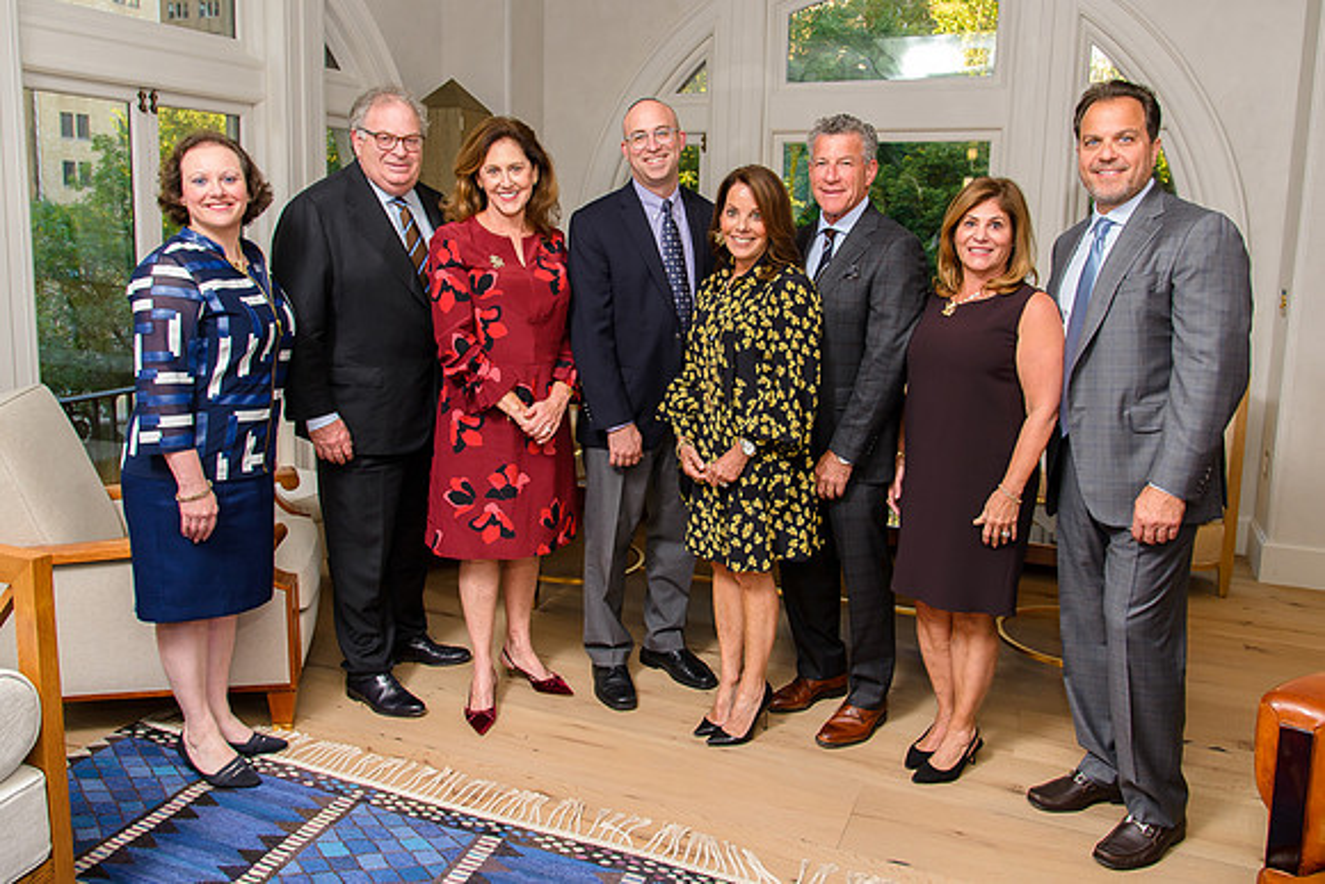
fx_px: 1031
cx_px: 674
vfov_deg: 46.3
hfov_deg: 65.5
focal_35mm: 28
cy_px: 370
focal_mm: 24
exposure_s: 1/60
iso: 800
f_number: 5.6
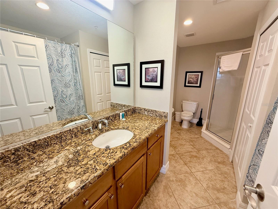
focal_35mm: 14
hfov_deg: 102.1
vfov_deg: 85.7
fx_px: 112
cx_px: 139
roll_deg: +0.4
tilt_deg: -13.0
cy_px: 104
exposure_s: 1/120
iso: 250
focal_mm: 2.22
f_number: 2.2
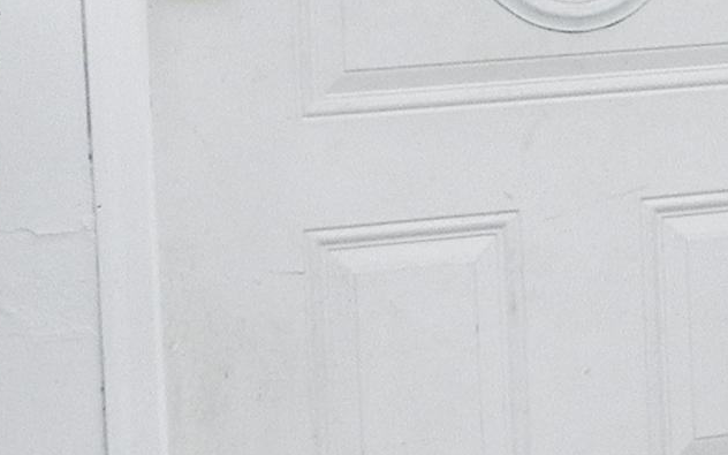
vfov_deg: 7.6
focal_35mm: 170
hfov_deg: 11.3
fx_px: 3373
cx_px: 1365
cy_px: -134
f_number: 4
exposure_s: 1/92
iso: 160
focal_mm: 5.9
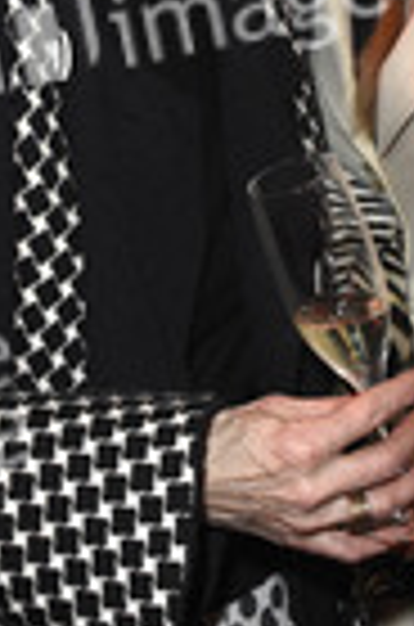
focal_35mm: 95
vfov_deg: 21.4
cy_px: 216
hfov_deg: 14.3
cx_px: 288
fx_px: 1647
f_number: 6.3
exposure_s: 1/160
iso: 1600
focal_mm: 22
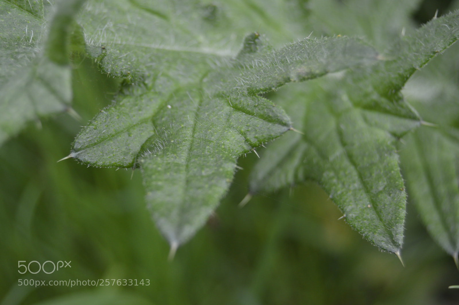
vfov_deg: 16.5
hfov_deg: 24.6
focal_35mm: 82
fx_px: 1051
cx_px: 230
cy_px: 152
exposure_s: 1/125
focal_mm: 55
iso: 180
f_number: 5.6
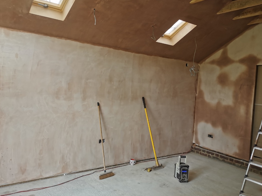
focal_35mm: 31
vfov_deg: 45.4
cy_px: 91
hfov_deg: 58.3
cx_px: 126
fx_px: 235
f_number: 1.8
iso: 50
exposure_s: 1/143
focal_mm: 5.58
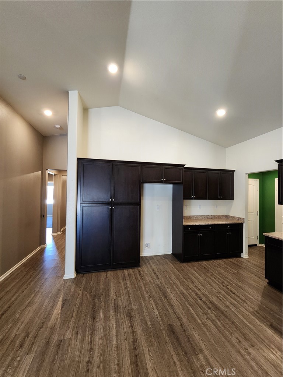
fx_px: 142
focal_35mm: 13
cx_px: 142
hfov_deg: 89.9
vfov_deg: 106.2
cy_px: 188
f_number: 2.2
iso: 320
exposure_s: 1/60
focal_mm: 2.2
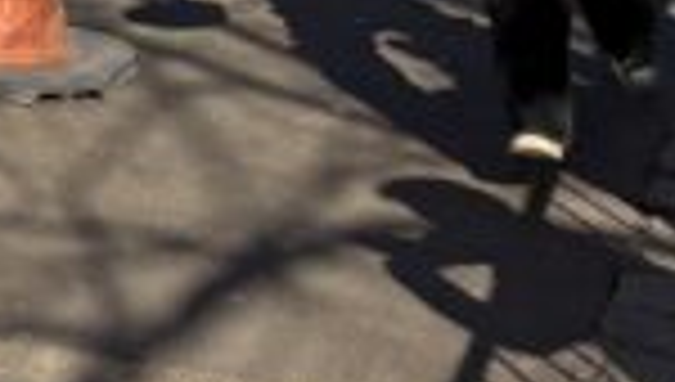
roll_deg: +0.4
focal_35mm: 193
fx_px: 3461
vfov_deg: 6.2
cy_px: -274
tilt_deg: -6.9
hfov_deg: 10.7
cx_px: -328
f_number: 1.6
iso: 64
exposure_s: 1/3831
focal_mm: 5.96
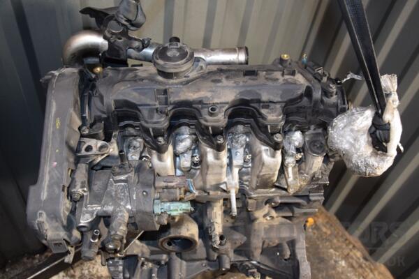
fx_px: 384
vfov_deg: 40.0
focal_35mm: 33
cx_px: 210
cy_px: 140
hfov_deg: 57.2
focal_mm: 22
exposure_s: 1/60
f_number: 5
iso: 800
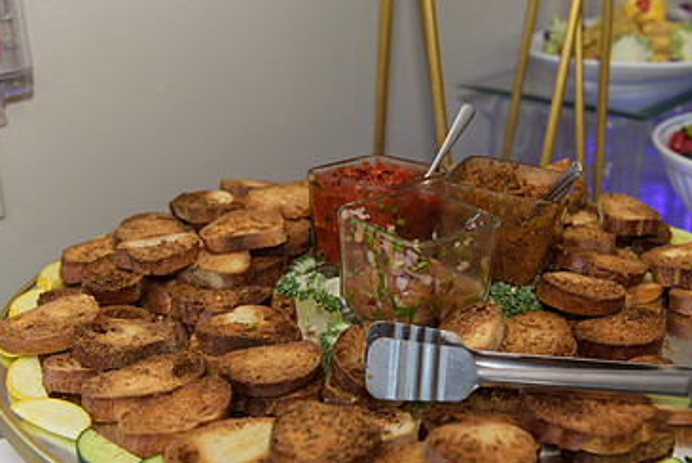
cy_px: 280
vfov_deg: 25.1
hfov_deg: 36.8
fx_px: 1039
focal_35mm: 54
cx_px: 389
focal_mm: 34
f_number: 3.2
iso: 400
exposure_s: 1/200
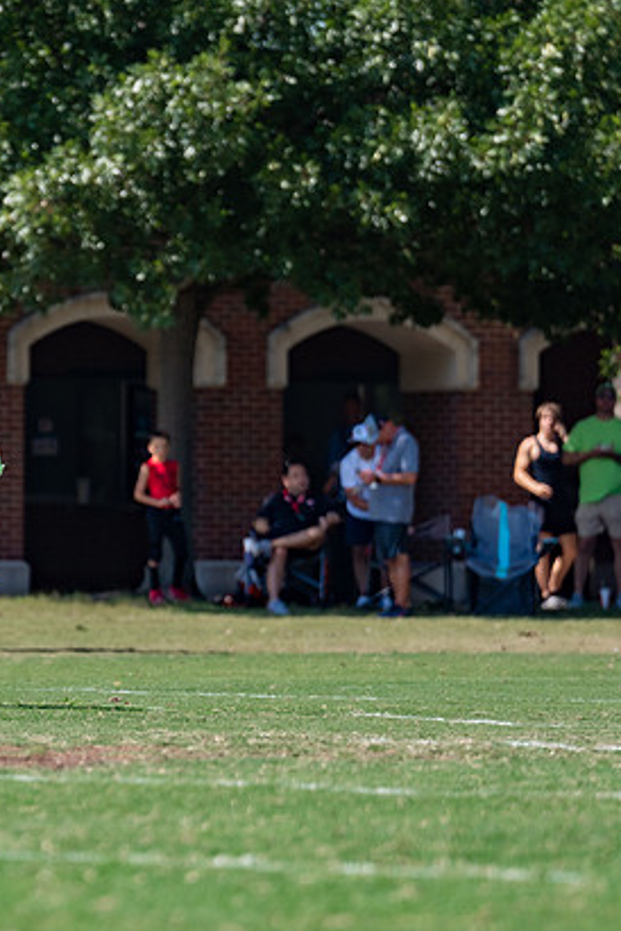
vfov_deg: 4.4
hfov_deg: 2.9
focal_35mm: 468
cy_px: 522
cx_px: -53
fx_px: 12109
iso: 100
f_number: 2.8
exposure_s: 1/1600
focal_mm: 200
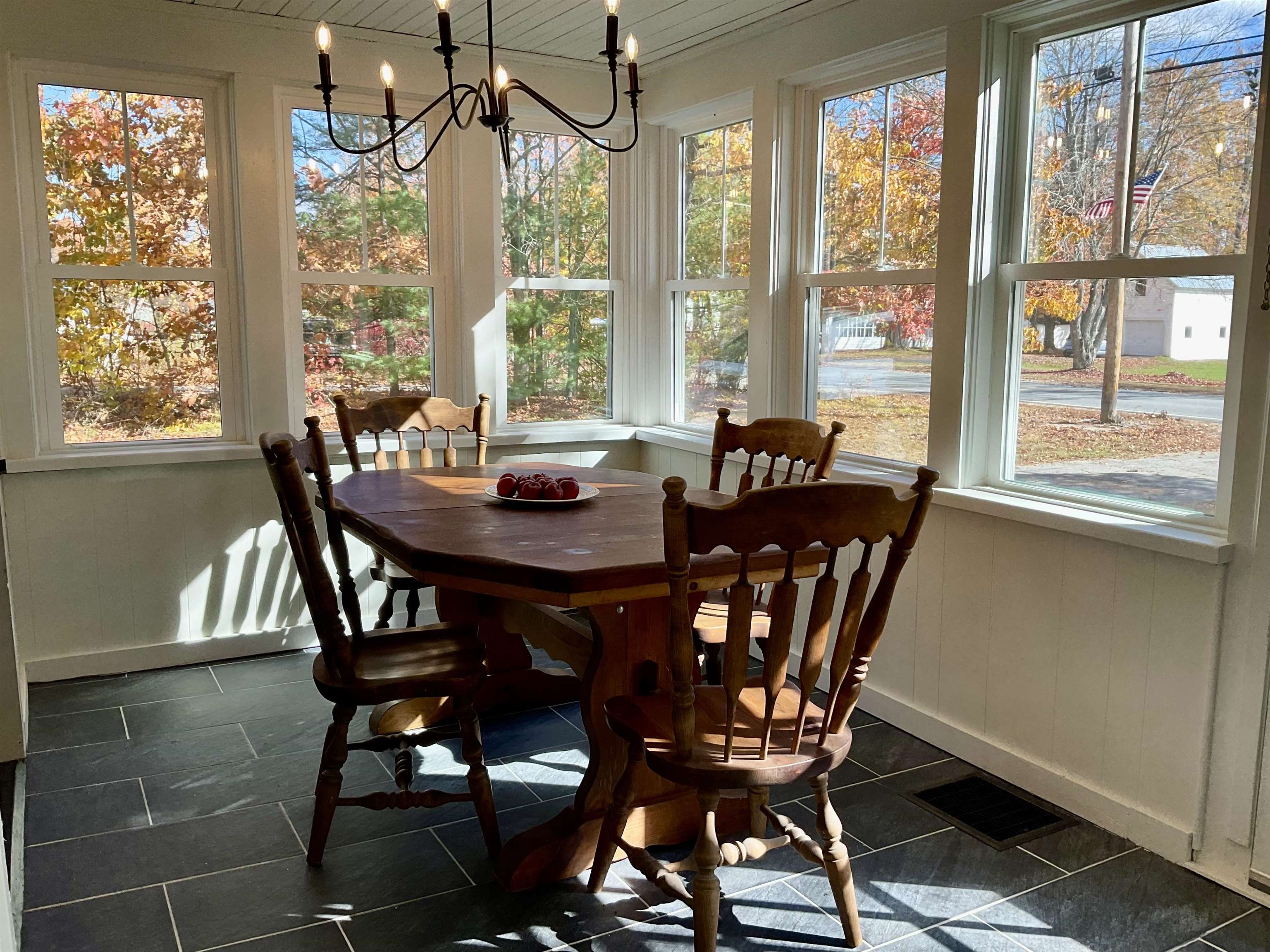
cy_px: 476
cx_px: 635
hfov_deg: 61.7
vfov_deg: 48.2
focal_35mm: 29
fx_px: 1064
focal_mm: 3
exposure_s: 1/121
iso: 16
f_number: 1.8
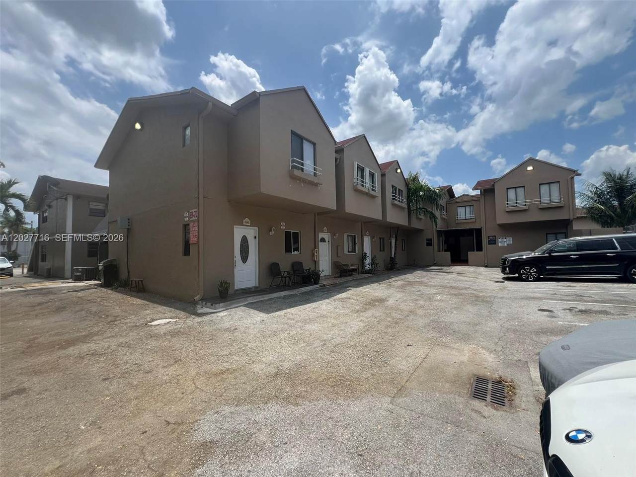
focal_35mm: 13
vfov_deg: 89.9
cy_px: 238
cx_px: 318
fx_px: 239
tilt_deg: +2.4
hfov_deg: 106.2
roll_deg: +1.4
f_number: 1.8
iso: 32
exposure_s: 1/1220
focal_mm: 1.57
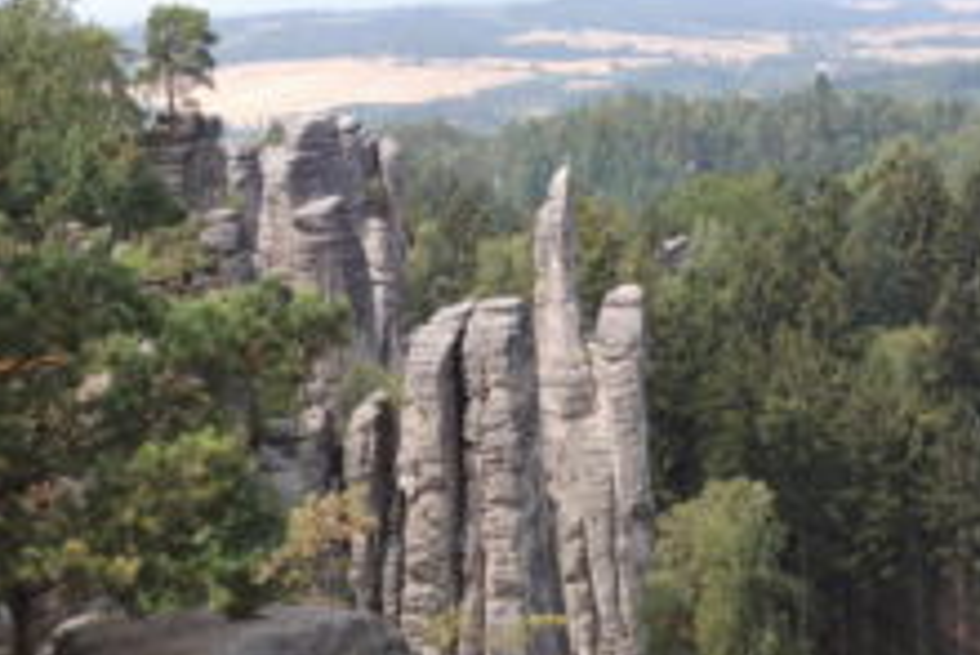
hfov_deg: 17.6
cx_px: 419
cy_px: 212
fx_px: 3160
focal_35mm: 116
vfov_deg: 11.8
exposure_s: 1/320
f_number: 4.5
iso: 100
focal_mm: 12.5
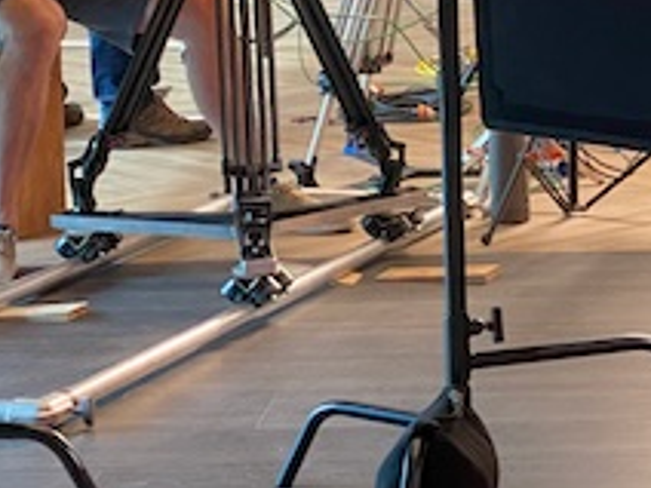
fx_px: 2953
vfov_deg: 9.3
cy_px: -141
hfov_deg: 12.4
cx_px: 712
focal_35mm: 157
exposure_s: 1/60
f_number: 2
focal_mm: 6
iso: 160
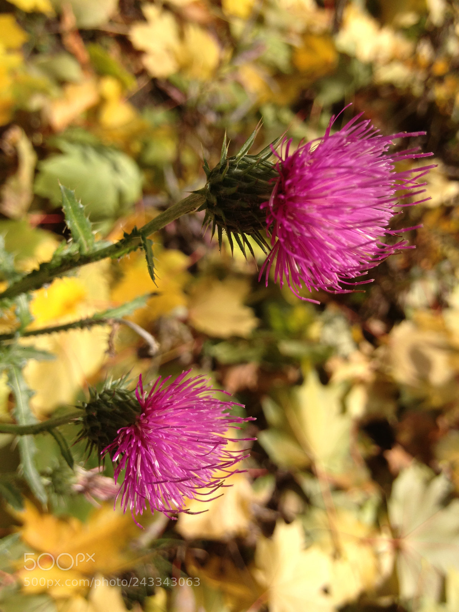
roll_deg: -6.3
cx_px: 230
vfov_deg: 55.4
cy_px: 306
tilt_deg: -37.8
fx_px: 583
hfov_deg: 42.9
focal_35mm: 33
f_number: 2.4
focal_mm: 4.12
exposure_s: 1/797
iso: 50
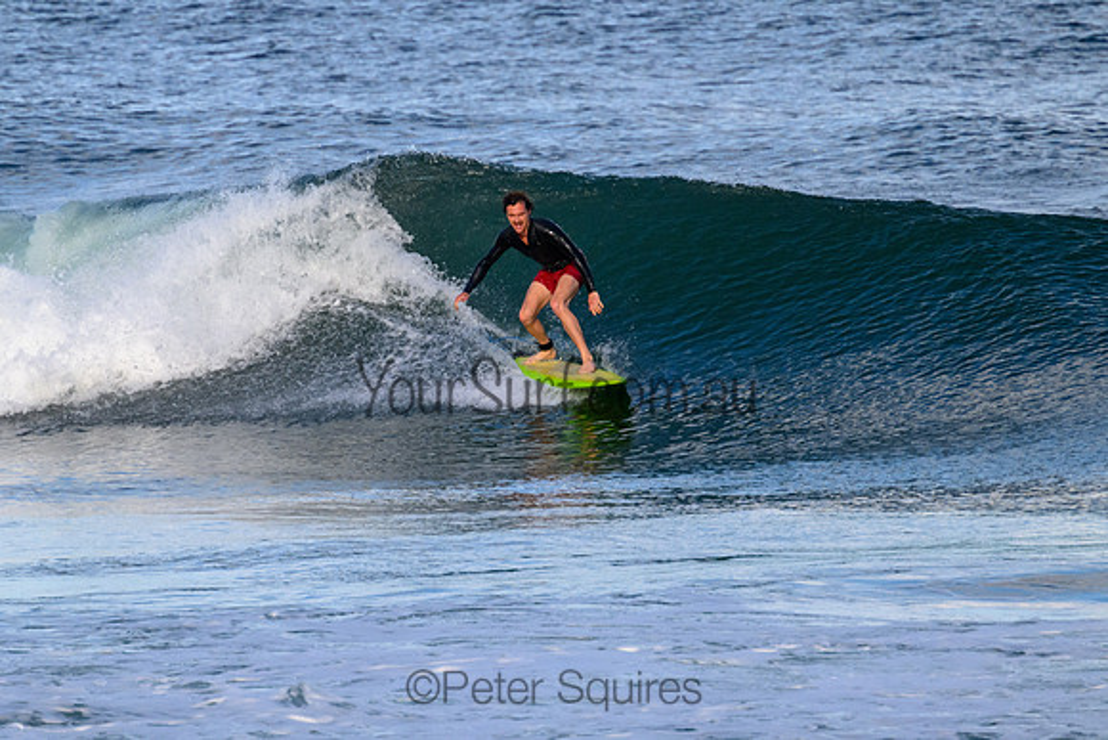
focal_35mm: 930
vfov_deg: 1.5
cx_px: 464
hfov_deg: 2.2
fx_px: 28638
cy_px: 310
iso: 2000
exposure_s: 1/2000
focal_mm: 800
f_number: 11
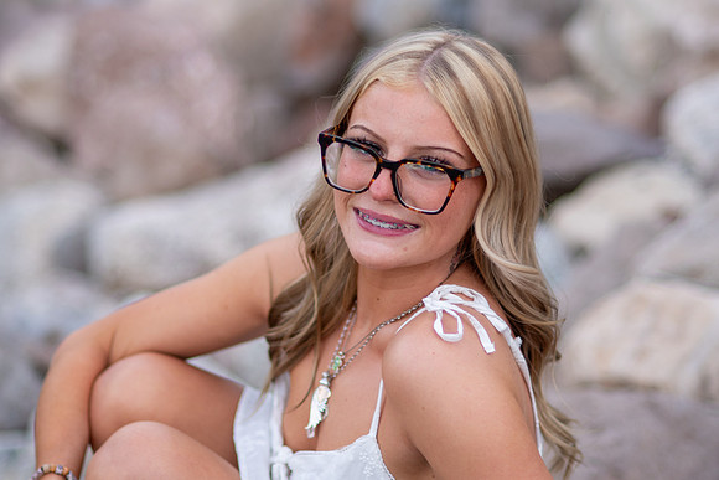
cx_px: 369
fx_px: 2612
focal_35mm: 131
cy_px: 234
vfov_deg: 10.5
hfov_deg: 15.7
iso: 200
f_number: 1.8
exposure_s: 1/1000
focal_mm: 85
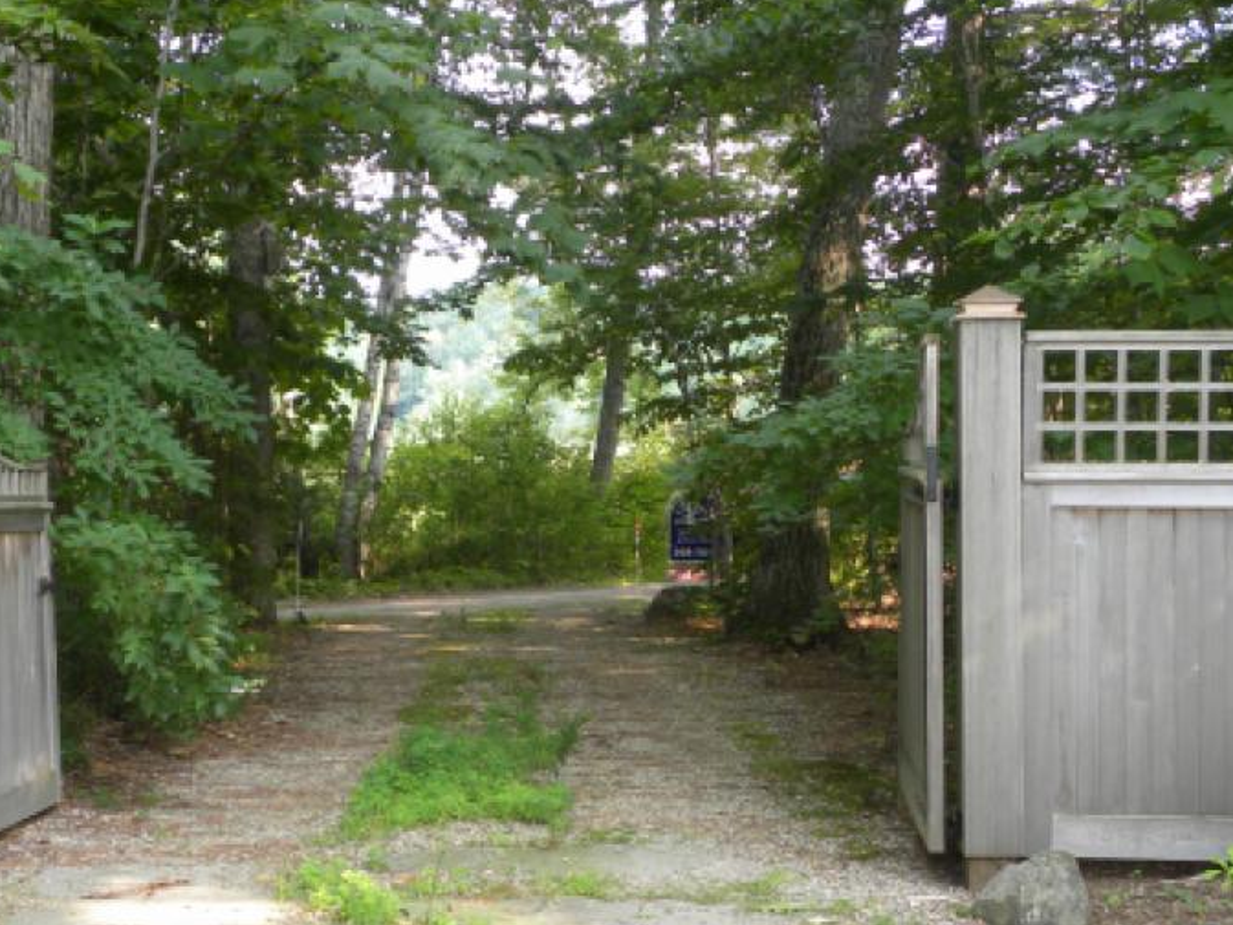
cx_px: 429
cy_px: 576
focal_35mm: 70
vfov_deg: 21.0
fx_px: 2494
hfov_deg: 27.6
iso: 146
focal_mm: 8.2
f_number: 3.2
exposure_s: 1/71.3
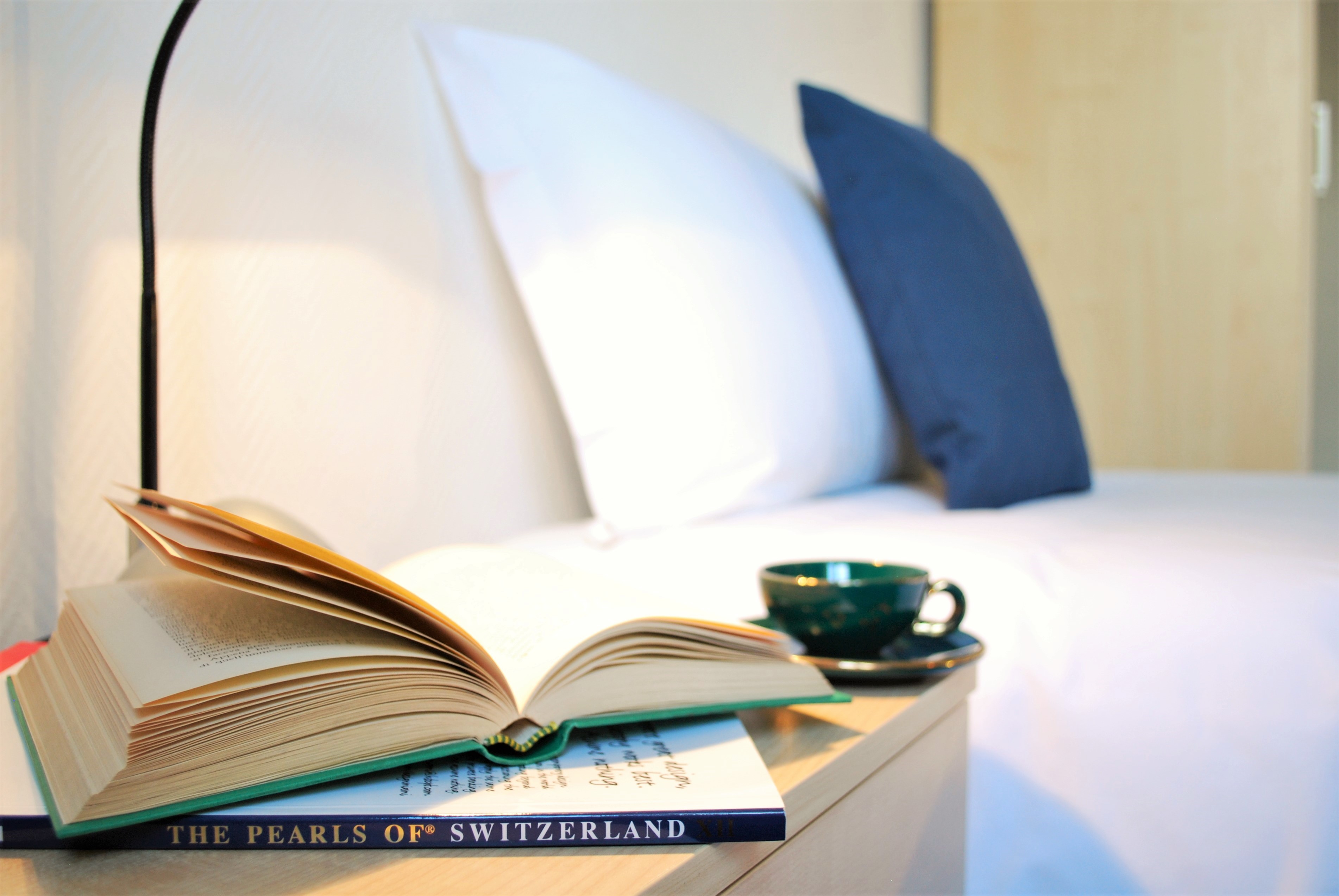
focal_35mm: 33
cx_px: 670
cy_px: 448
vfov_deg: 40.1
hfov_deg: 57.2
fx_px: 1229
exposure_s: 1/40
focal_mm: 22
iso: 400
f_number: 4
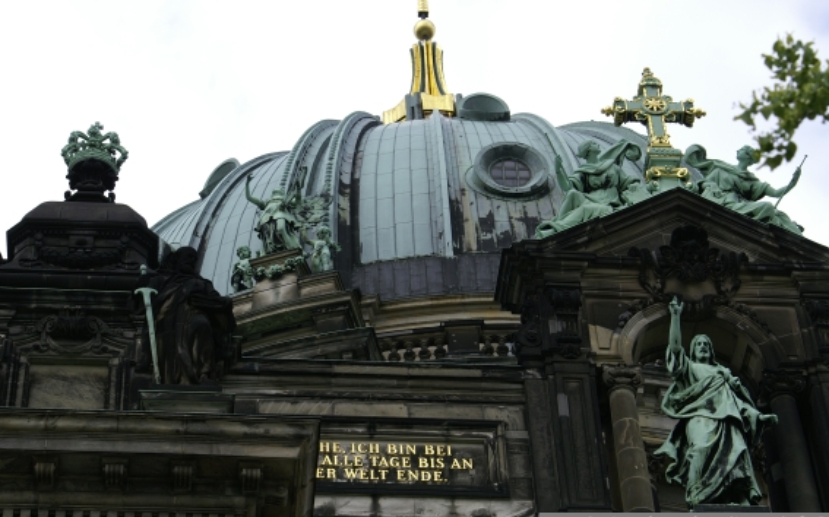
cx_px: 424
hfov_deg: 21.4
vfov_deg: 13.5
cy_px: 245
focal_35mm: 97
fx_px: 2191
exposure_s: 1/125
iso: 100
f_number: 9
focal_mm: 60
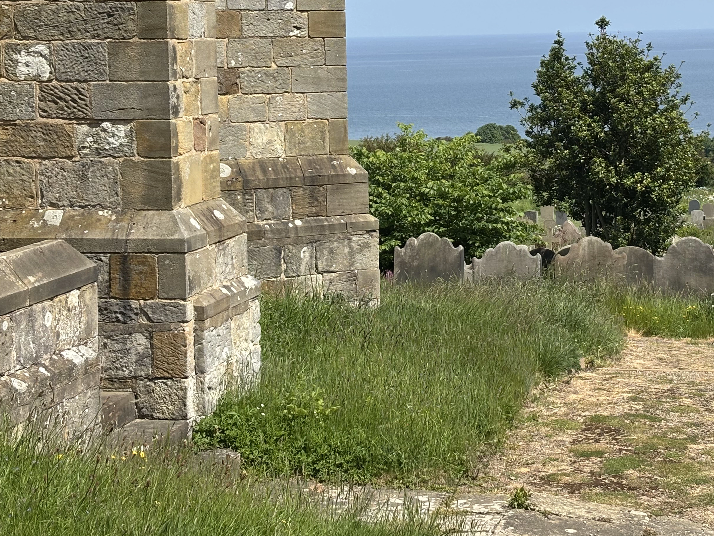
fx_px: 1774
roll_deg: +1.2
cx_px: 526
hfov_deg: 22.6
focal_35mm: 86
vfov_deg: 17.1
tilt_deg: -5.1
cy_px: 148
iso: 40
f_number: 1.6
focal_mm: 5.96
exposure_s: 1/3413
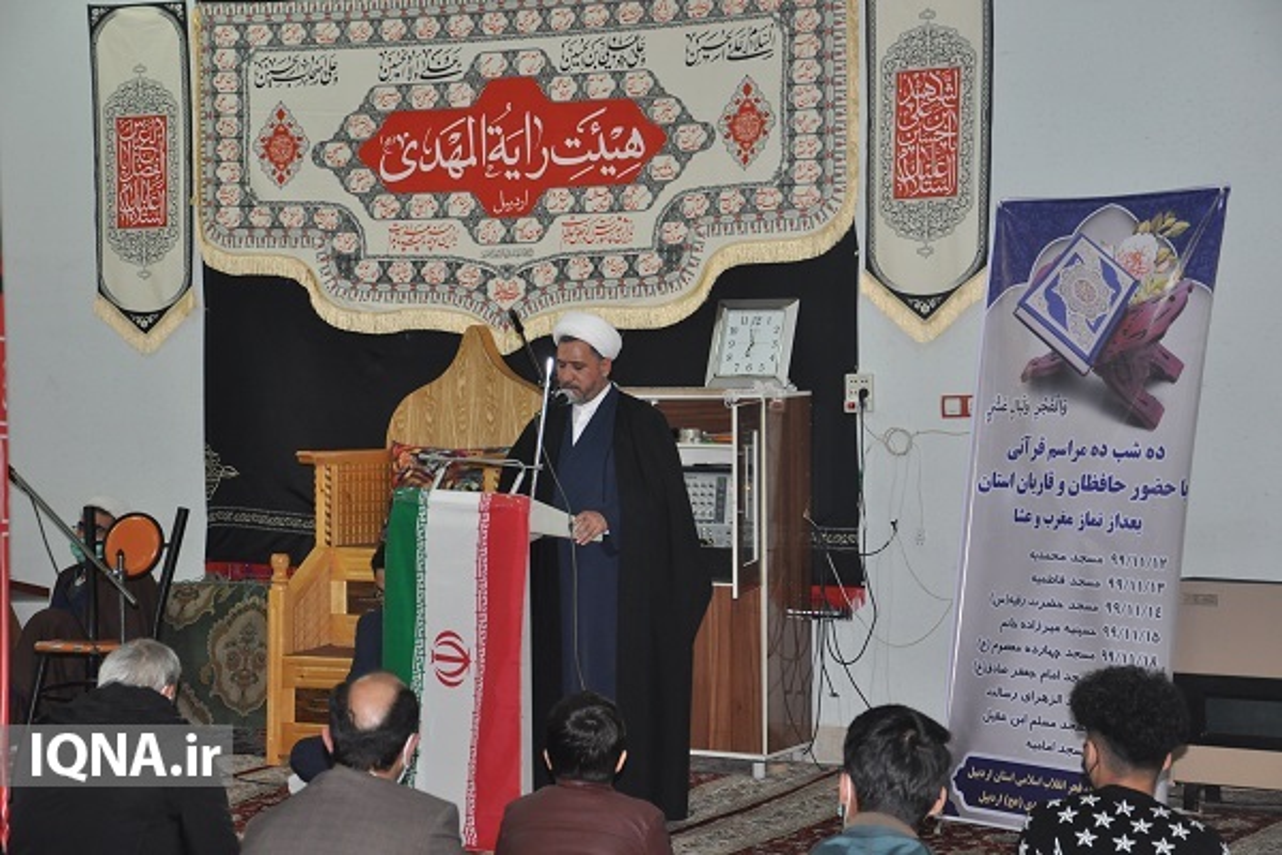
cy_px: 428
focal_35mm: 78
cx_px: 641
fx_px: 2777
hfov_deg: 26.0
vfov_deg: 17.5
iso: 800
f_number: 5
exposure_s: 1/60
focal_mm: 52
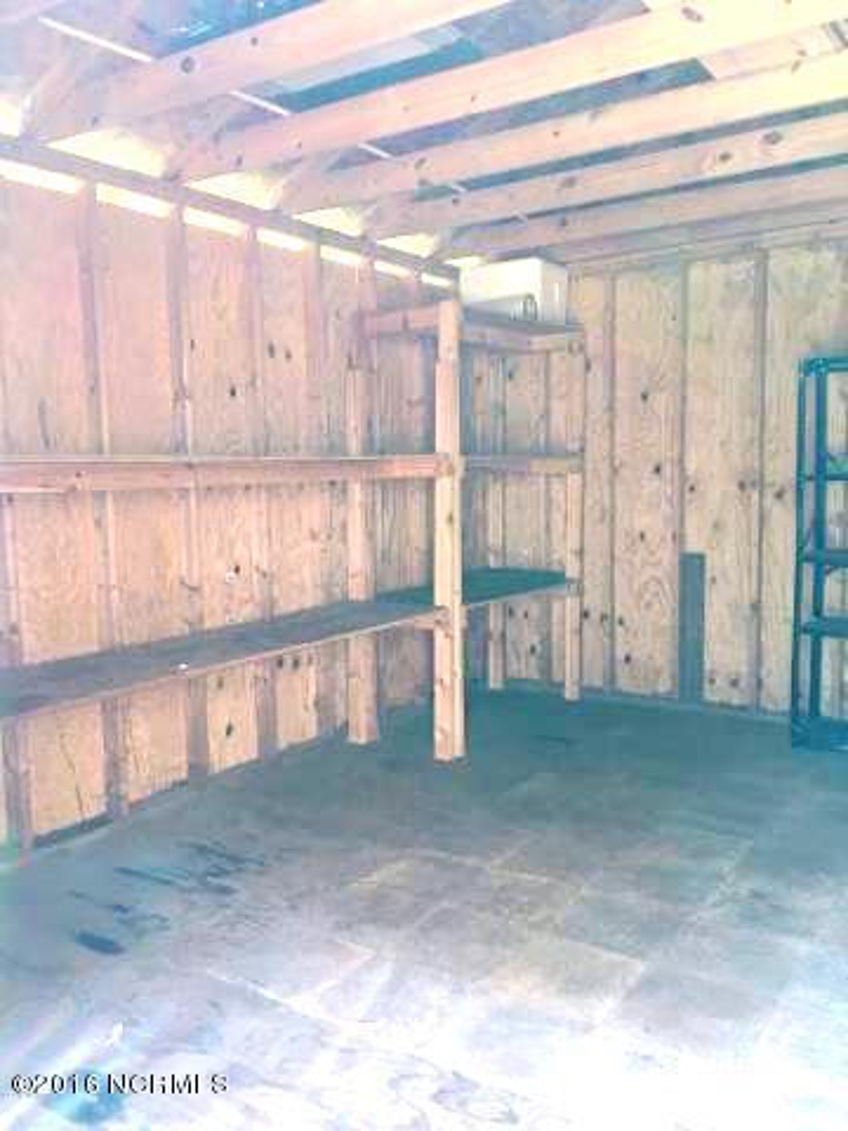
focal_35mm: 29
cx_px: 424
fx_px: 947
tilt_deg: -5.2
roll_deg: +0.6
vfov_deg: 61.7
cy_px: 566
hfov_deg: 48.2
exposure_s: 1/15
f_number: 2.2
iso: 25
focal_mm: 4.15
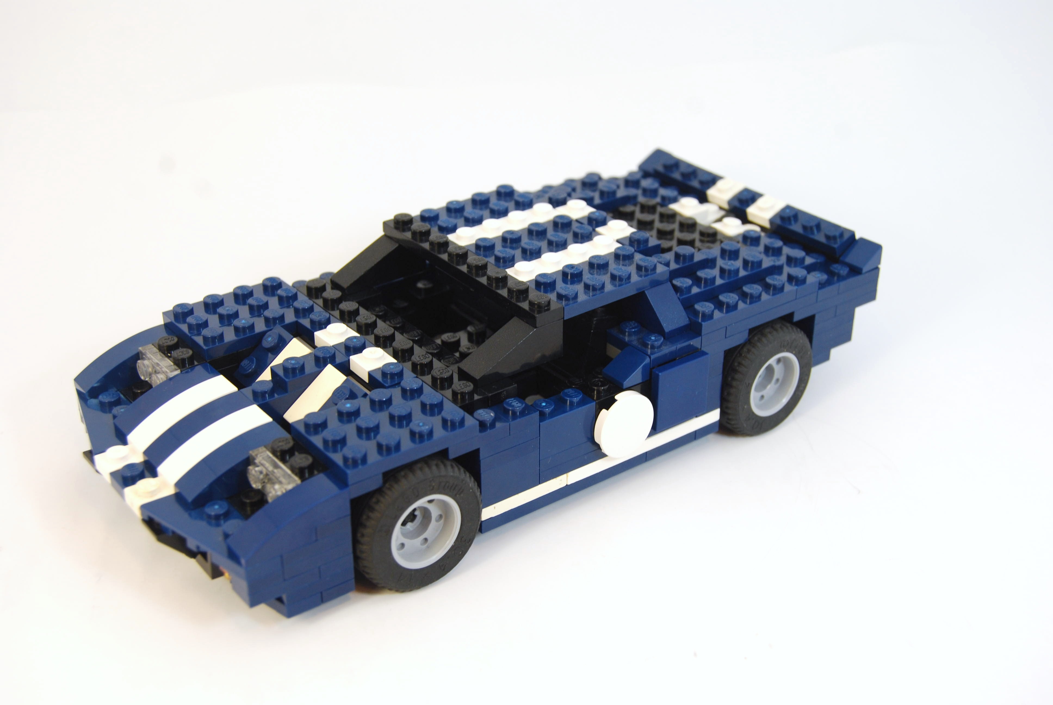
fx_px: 1406
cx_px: 526
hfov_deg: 41.1
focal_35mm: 48
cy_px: 352
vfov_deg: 28.2
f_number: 6.3
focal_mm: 32
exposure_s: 1/60
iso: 200
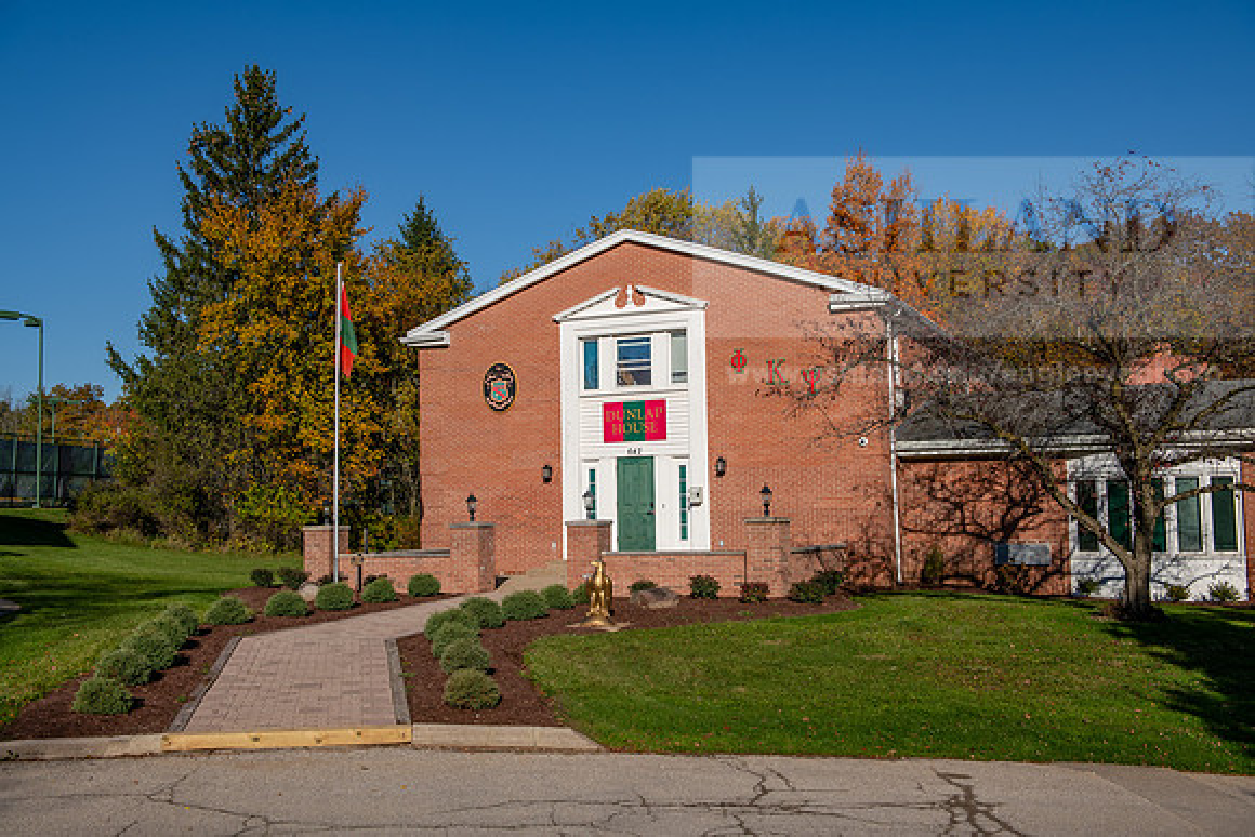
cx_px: 628
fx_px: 1325
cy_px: 418
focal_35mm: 38
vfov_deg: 35.1
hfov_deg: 50.7
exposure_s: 1/800
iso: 80
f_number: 5.6
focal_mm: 38
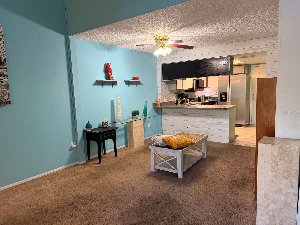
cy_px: 112
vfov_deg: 56.8
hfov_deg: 71.6
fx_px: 208
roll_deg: +2.3
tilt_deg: -6.4
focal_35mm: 24
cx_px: 150
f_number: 1.78
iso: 250
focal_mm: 6.76
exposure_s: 1/60
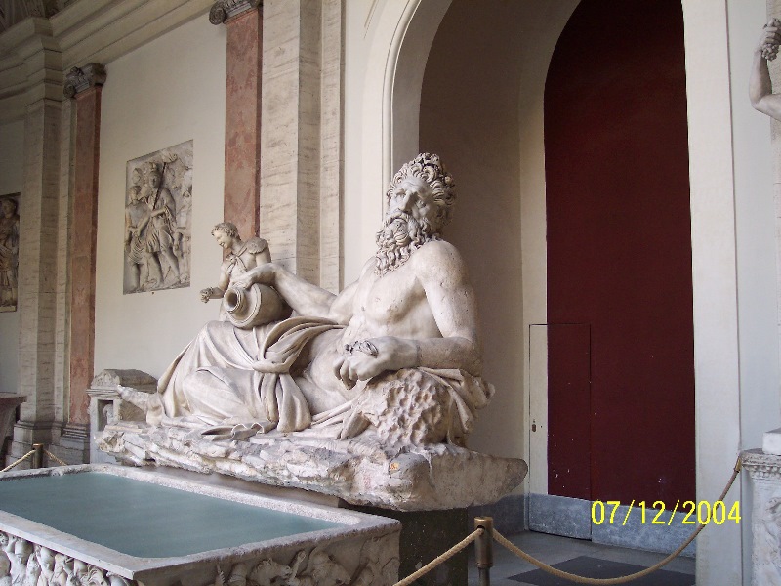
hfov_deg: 49.0
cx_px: 390
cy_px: 293
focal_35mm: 38
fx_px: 857
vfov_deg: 37.7
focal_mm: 8
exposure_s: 1/180
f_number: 2.8
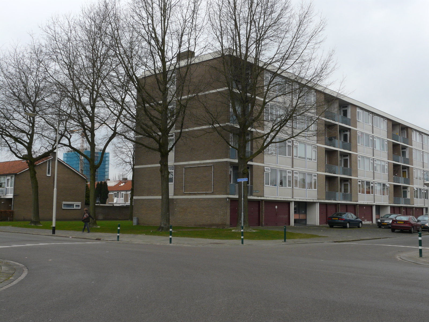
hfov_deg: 49.0
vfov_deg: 37.7
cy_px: 161
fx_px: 471
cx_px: 214
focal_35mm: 38
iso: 100
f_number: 5
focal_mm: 6.3
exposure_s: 1/200
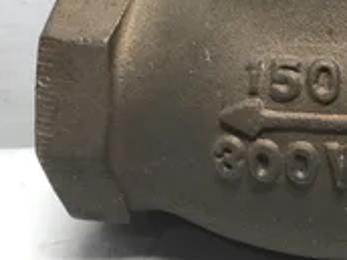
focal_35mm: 72
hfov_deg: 26.0
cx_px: 321
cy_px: 26
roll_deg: +0.1
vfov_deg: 20.0
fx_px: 722
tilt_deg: -28.6
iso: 32
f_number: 2.4
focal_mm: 3.3
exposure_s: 1/60
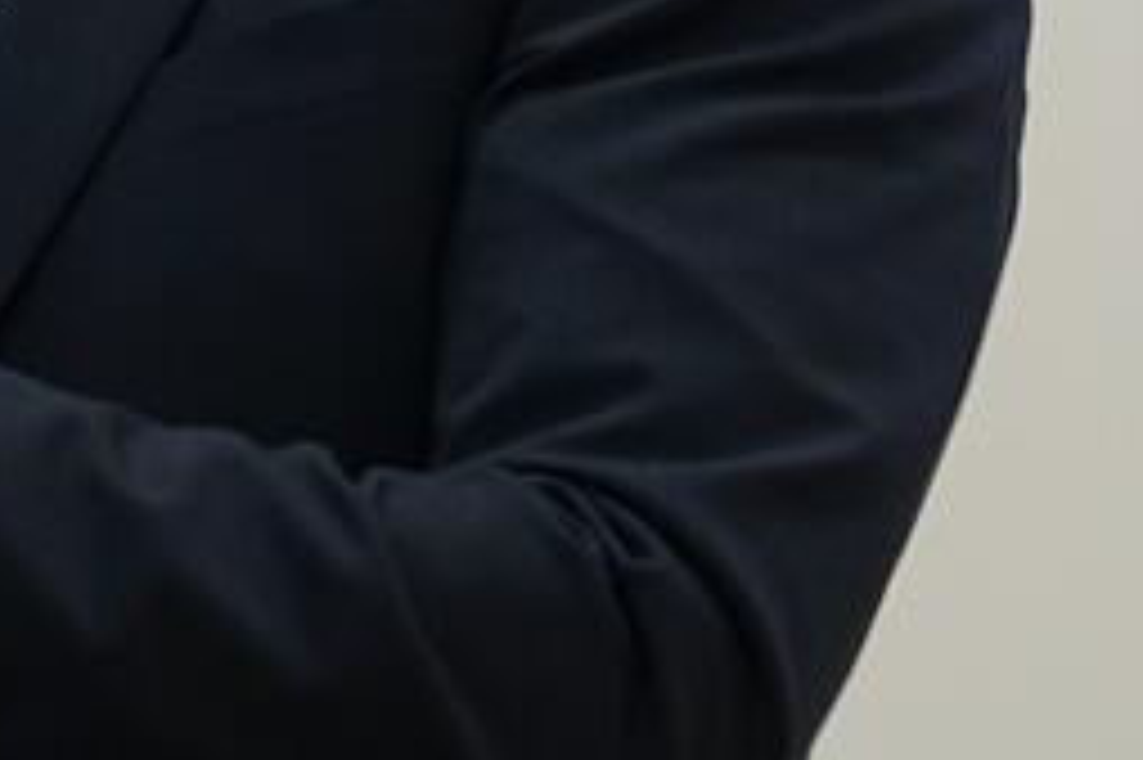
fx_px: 14754
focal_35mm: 465
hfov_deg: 4.4
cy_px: -324
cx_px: -189
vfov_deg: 2.9
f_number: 2.8
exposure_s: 1/125
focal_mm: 87.1
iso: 800
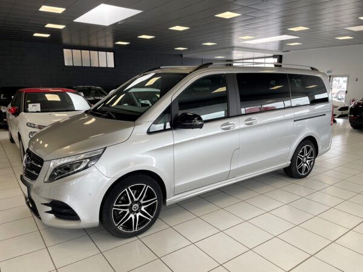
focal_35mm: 26
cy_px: 136
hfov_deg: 67.3
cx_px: 182
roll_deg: +0.0
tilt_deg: -10.8
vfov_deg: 53.1
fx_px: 273
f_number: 1.6
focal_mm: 4.2
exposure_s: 1/169
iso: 32
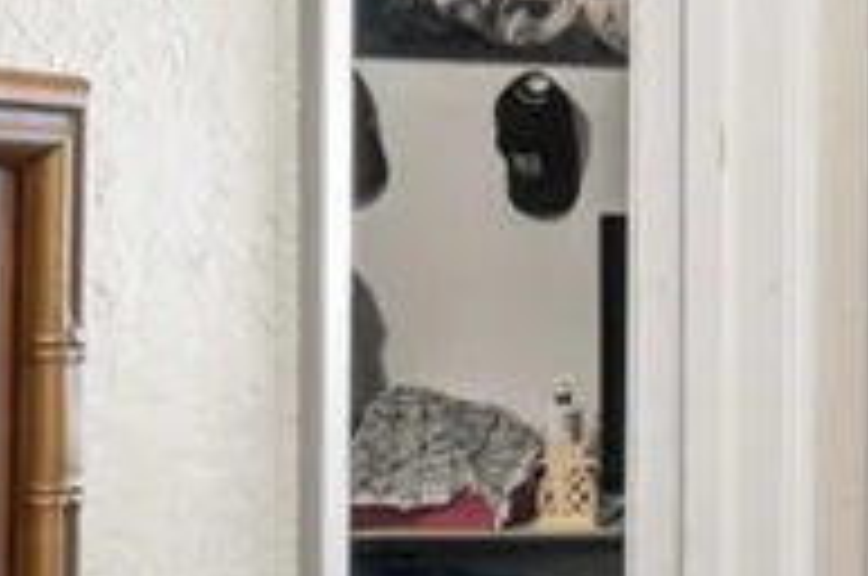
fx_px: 2431
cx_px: 1381
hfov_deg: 17.7
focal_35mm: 101
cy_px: 290
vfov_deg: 13.5
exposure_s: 1/8
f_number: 8
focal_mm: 19
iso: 500
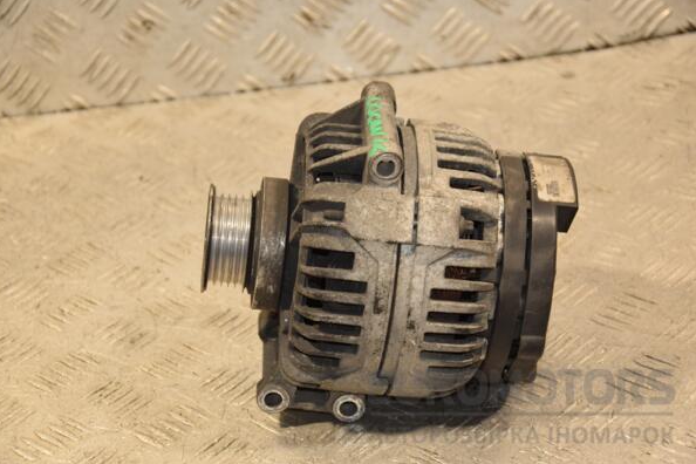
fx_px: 1933
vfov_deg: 13.7
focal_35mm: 100
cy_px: 231
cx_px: 346
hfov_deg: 20.4
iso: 800
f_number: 5.3
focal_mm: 66
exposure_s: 1/125
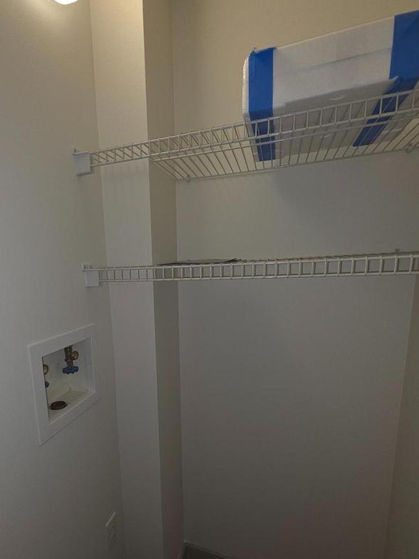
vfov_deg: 87.0
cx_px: 150
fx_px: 291
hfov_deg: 70.1
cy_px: 325
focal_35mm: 18
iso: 160
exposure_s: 1/30
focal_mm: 2.2
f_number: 1.9
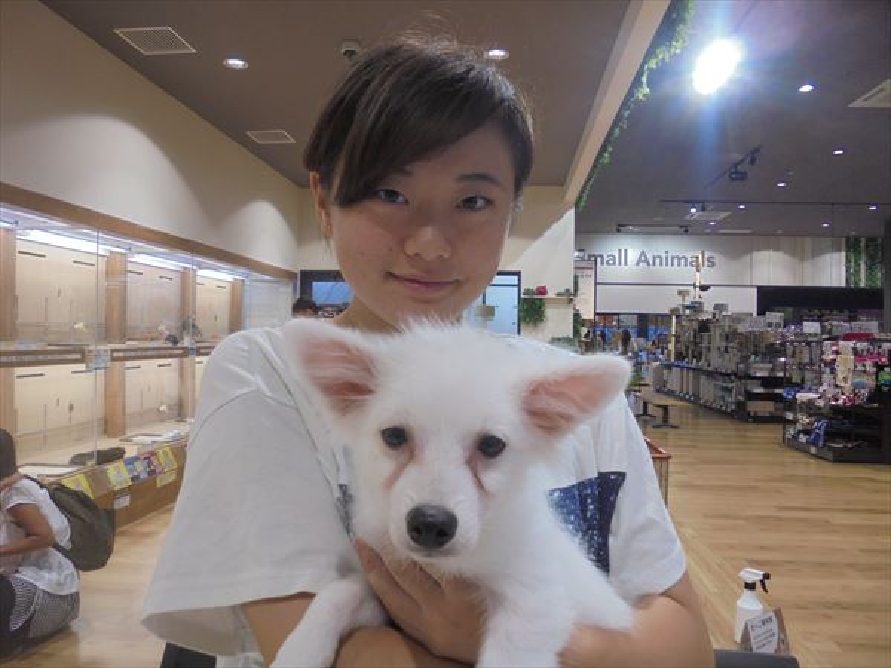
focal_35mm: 26
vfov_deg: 53.1
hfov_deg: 67.3
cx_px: 446
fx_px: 669
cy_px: 334
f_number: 3.5
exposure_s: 1/30
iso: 100
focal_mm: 4.6
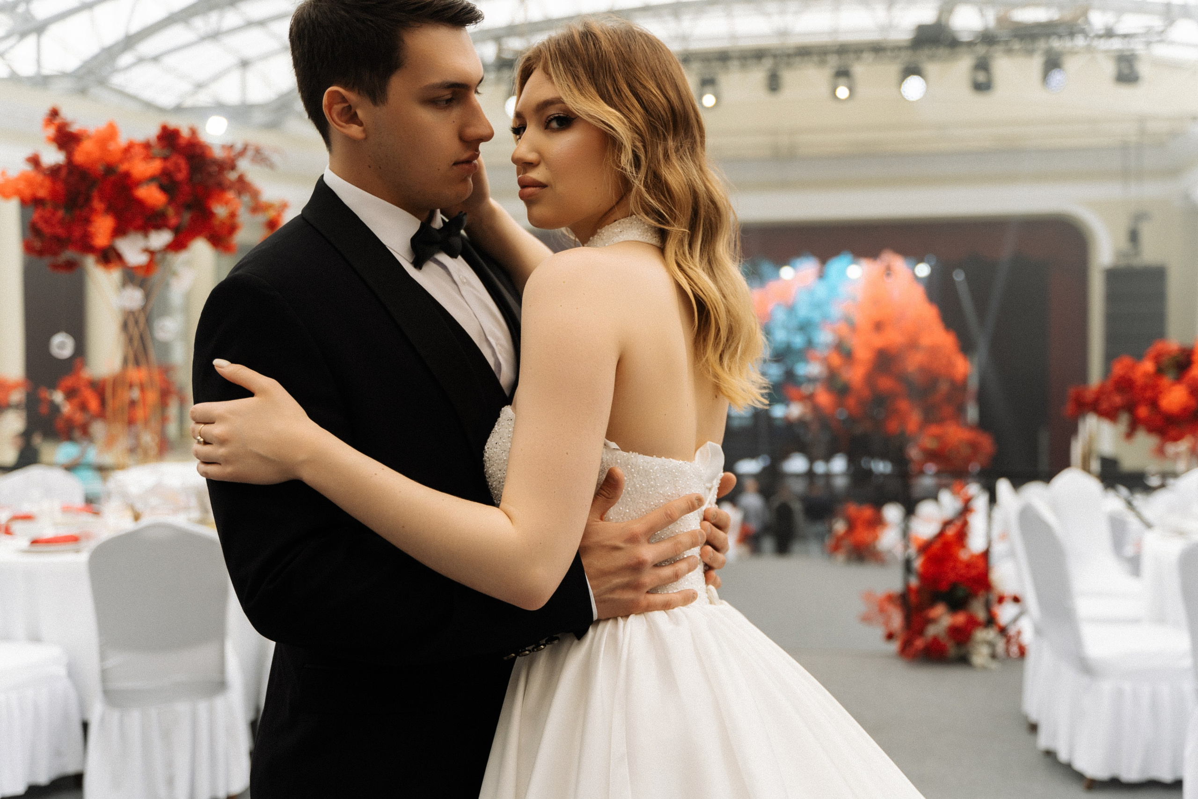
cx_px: 599
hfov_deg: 53.1
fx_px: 1198
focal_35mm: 36
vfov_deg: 36.9
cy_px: 400
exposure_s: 1/320
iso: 250
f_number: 2.8
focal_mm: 36
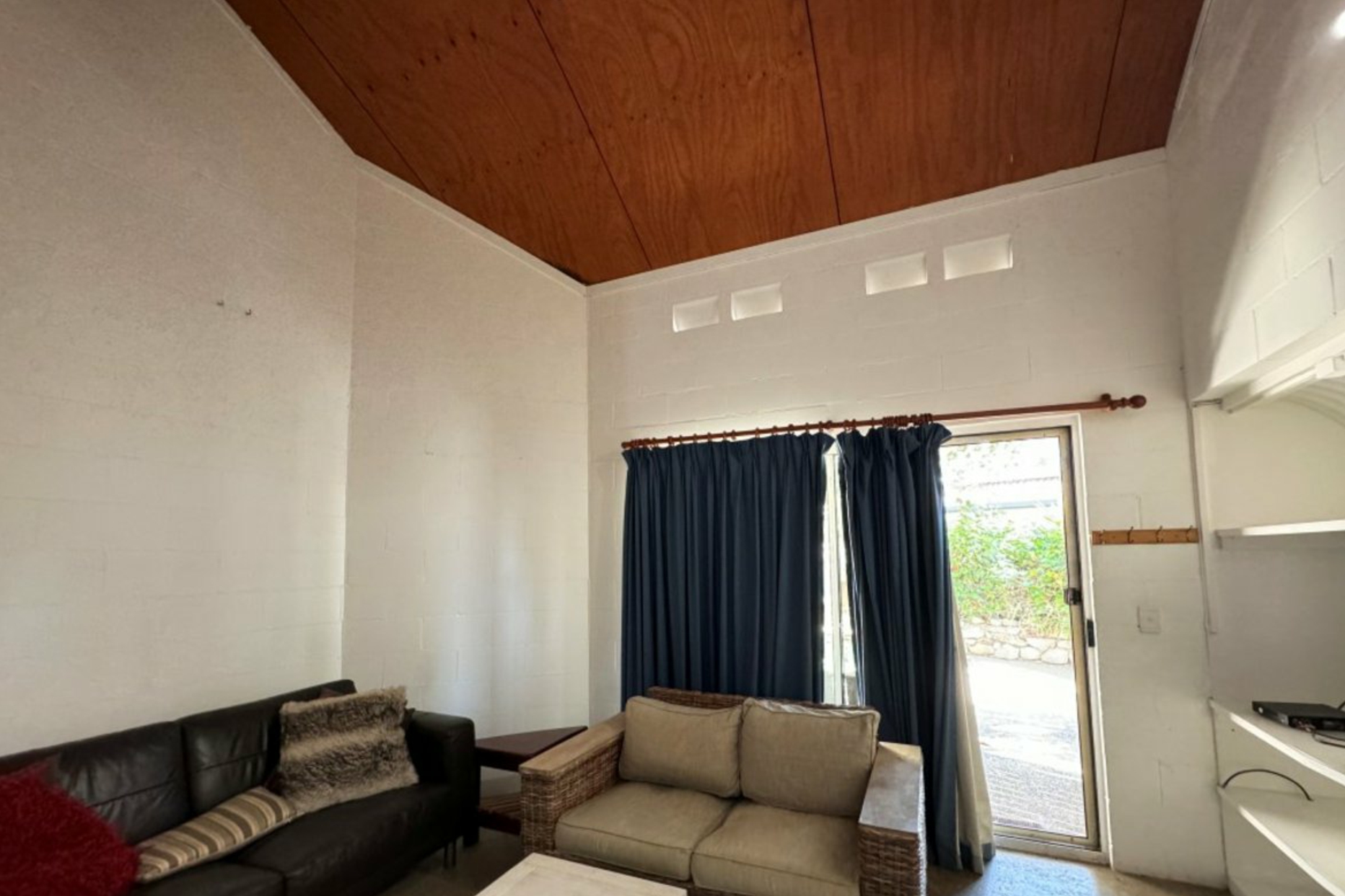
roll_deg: +1.1
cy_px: 515
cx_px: 691
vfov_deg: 76.9
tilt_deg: +4.2
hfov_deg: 100.4
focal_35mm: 15
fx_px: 560
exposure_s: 1/50
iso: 640
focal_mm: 2.22
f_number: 2.2
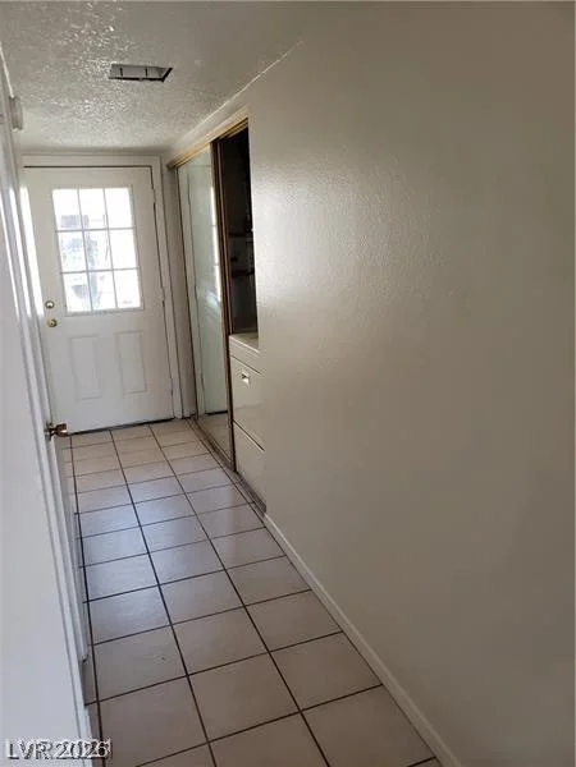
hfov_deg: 53.1
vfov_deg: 67.3
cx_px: 288
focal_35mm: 26
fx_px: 577
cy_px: 384
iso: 320
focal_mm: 4.3
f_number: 2.4
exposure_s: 1/120
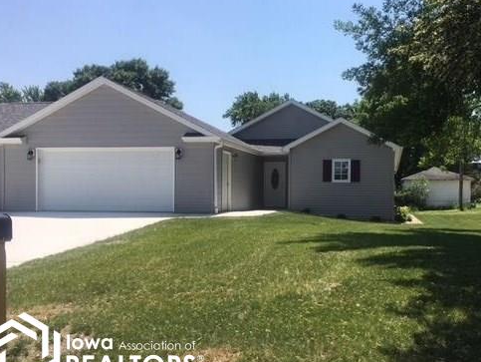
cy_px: 185
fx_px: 473
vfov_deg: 41.8
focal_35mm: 34
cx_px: 269
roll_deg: -0.3
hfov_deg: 53.8
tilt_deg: -0.5
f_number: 2.2
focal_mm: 4.15
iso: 25
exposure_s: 1/1748
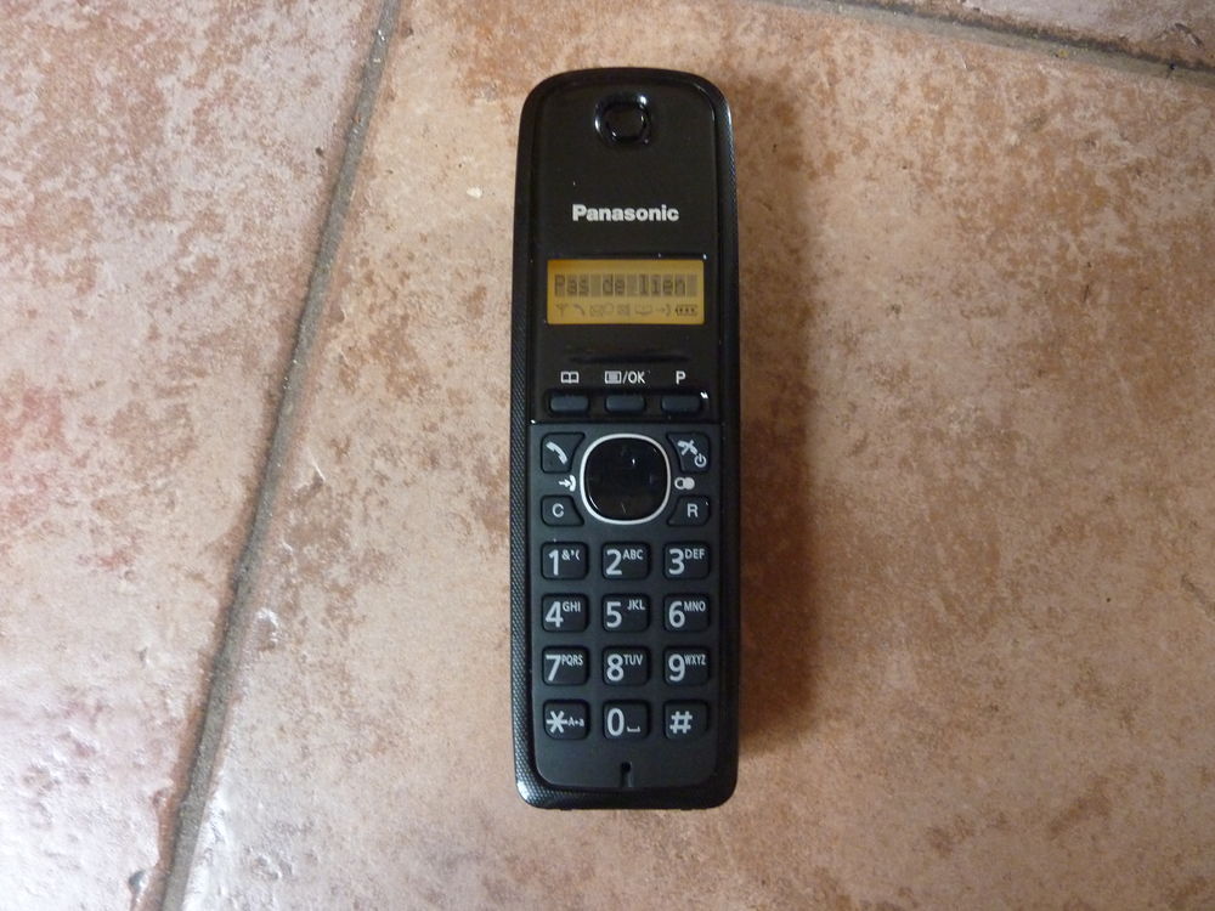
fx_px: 877
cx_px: 608
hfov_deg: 69.4
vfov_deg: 54.9
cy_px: 456
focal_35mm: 25
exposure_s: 1/15
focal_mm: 4.1
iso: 400
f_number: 3.3
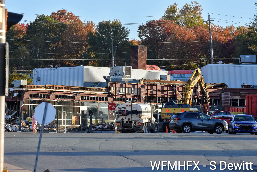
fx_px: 1499
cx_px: 128
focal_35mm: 210
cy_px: 86
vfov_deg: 6.5
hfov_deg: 9.8
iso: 500
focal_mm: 140
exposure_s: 1/500
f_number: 8
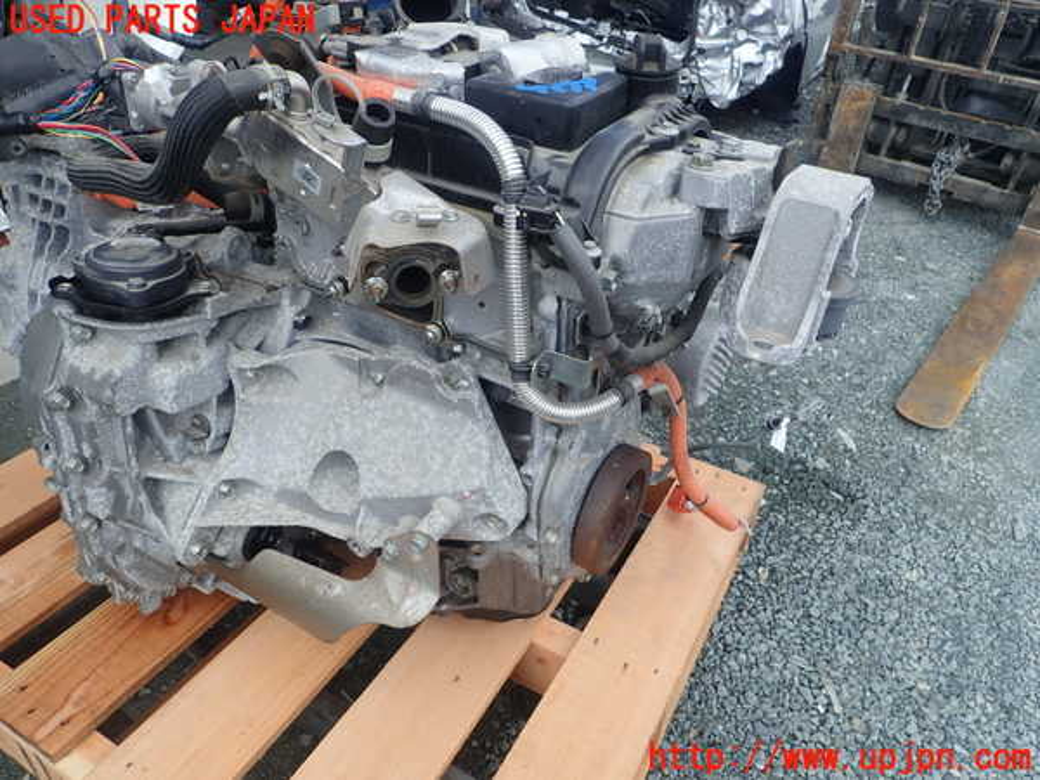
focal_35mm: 25
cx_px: 520
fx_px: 751
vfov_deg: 54.9
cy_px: 390
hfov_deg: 69.4
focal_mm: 4.5
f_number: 2.8
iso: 100
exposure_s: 1/320
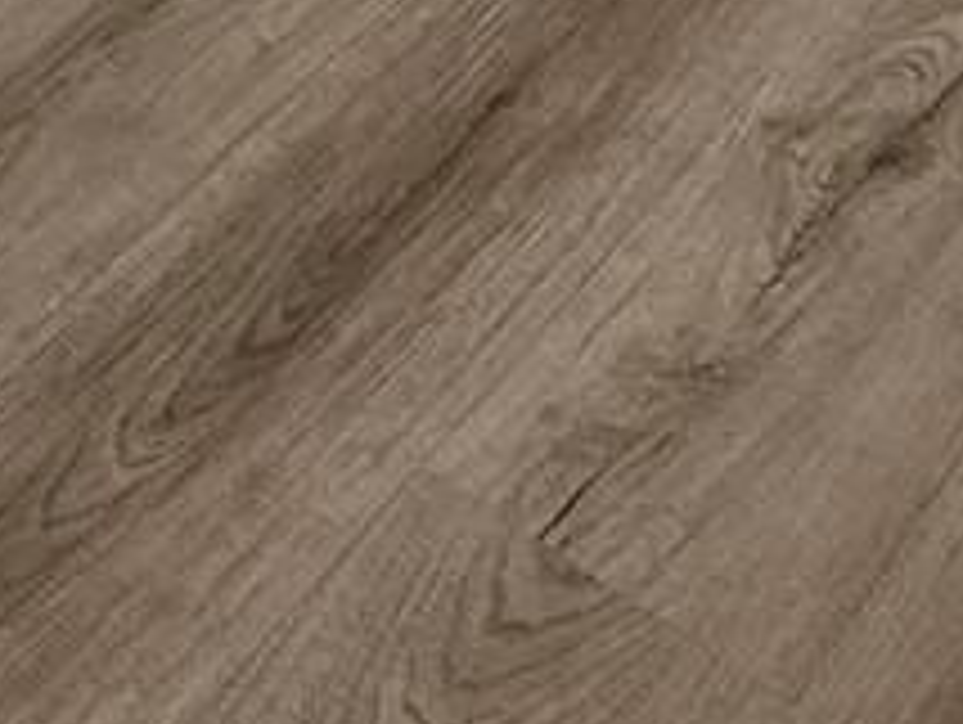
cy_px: -1439
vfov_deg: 10.6
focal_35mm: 97
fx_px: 2702
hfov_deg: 17.2
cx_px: -680
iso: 64
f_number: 2.2
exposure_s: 1/60
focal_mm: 2.2
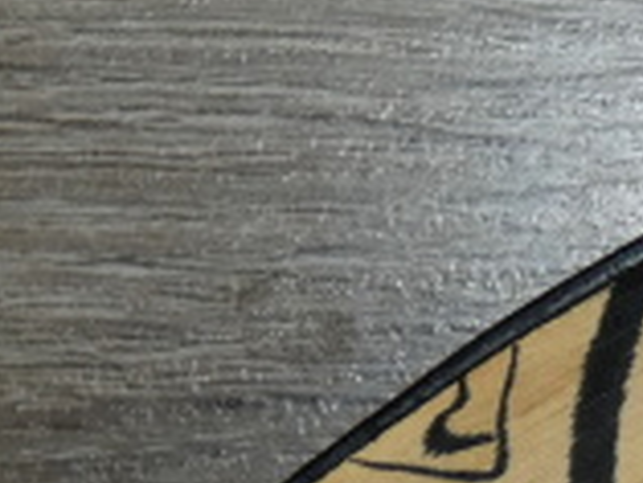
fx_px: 3606
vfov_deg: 7.5
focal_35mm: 194
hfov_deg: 10.0
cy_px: 827
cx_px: 864
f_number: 3.5
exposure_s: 1/60
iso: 80
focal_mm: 6.8
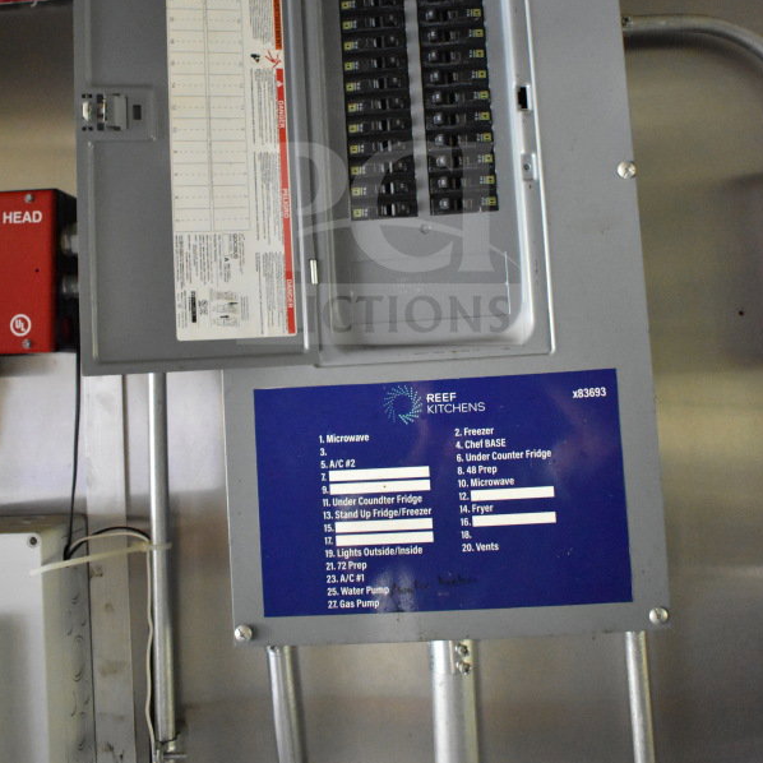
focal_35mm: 39
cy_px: 243
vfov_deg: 42.2
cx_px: 379
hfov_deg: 42.8
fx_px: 973
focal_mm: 20
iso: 6400
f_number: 3.8
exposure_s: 1/40
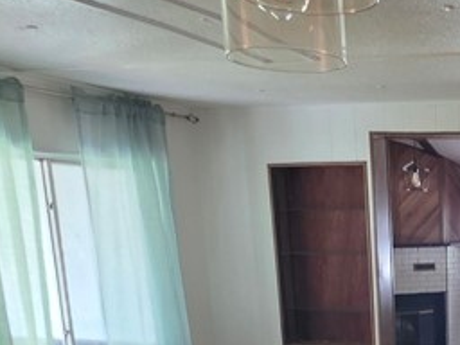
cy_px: 406
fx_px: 691
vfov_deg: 25.4
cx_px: 532
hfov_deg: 31.6
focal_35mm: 52
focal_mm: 2.2
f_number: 1.9
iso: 400
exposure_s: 1/60
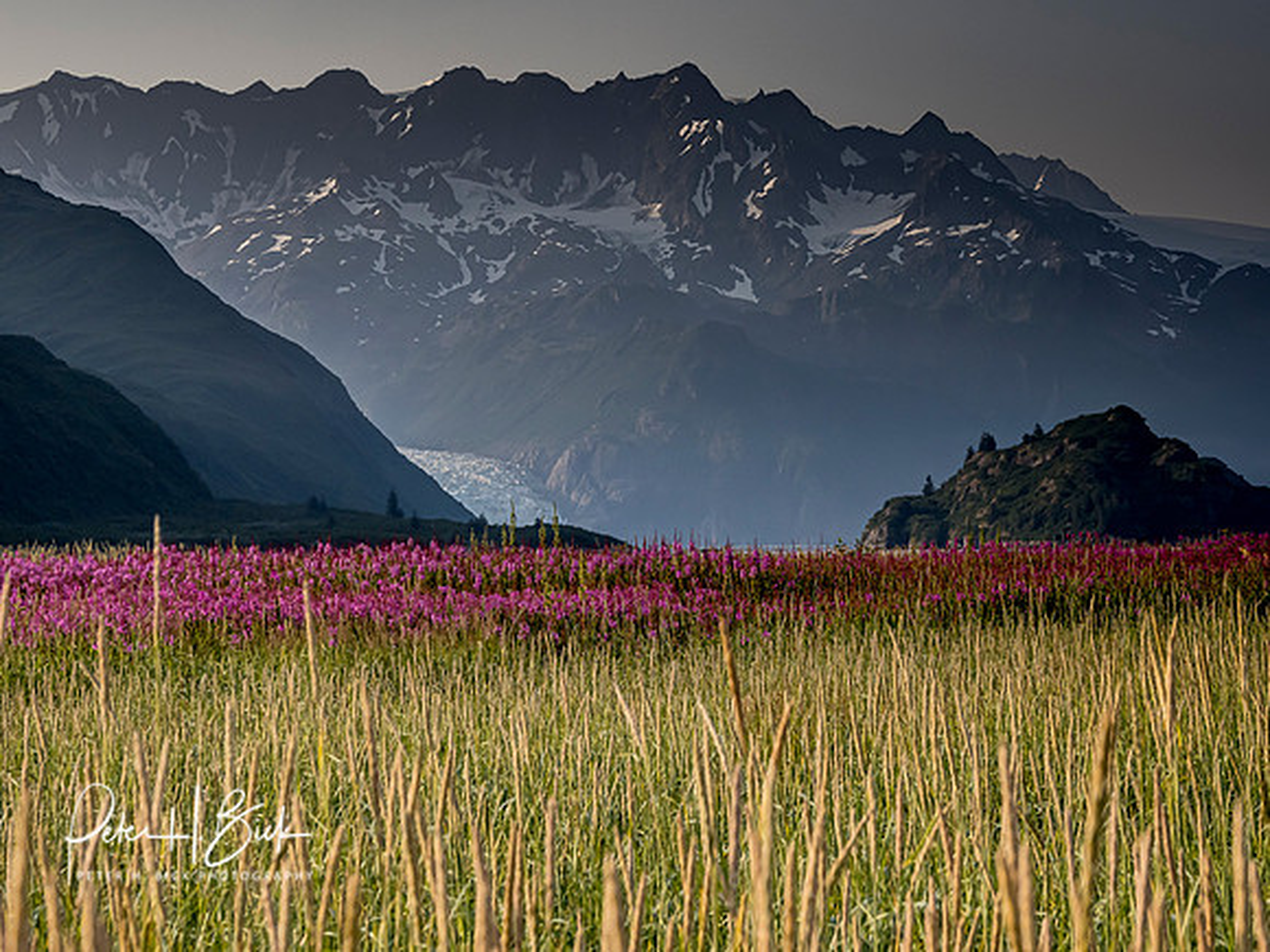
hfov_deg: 19.6
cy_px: 476
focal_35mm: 100
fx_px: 3669
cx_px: 635
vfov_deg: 14.8
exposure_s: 1/1600
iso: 400
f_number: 6.3
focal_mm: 50
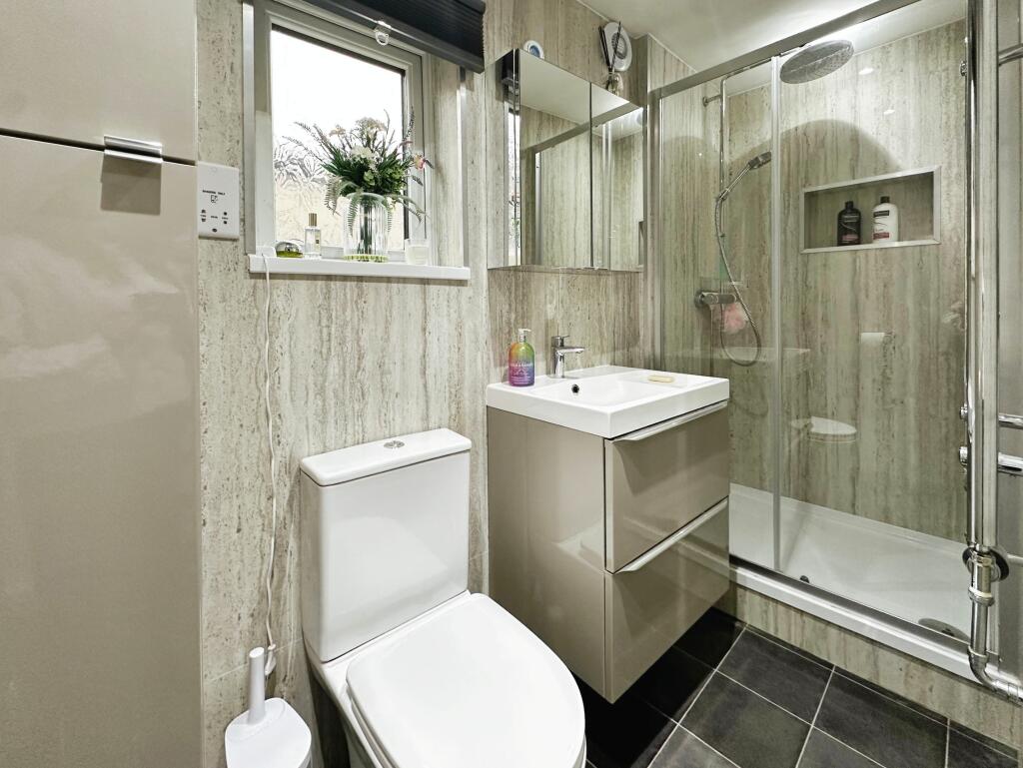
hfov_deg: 102.0
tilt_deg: -5.1
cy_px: 384
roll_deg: +0.9
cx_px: 512
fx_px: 414
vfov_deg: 85.7
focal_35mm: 14
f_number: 2.2
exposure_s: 1/50
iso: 160
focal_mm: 2.22
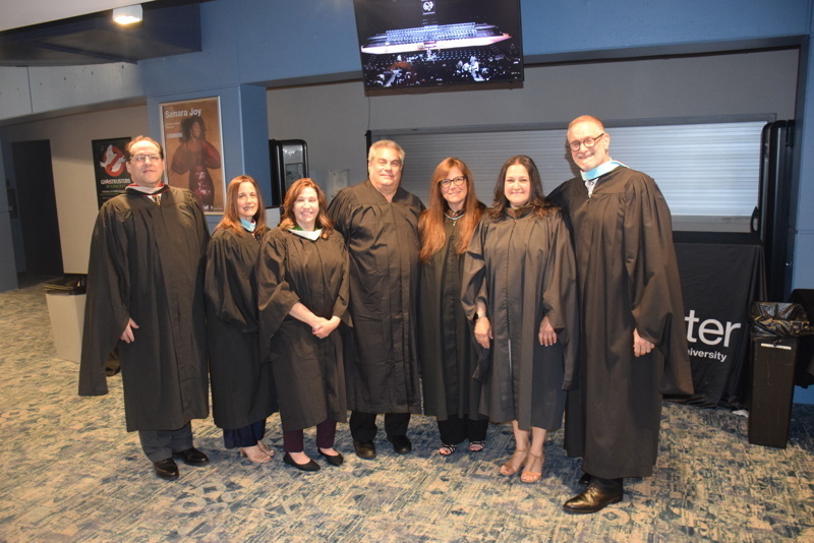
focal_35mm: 30
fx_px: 679
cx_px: 407
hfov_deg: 61.9
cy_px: 272
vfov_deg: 43.6
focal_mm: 20
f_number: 3.5
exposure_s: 1/60
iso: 2500
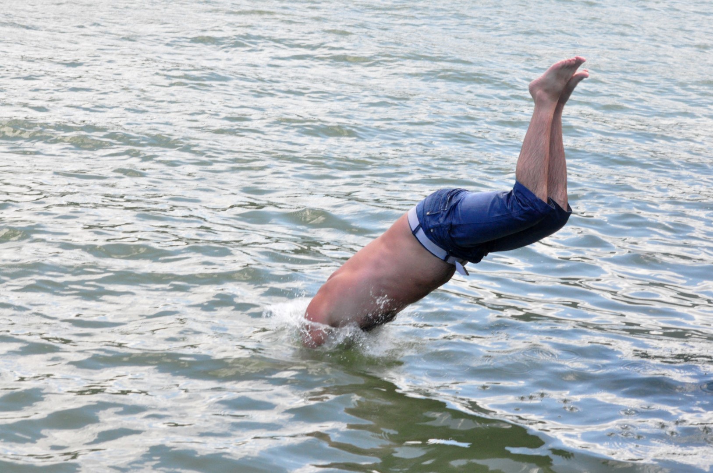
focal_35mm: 105
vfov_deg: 13.0
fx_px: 2077
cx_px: 356
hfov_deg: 19.5
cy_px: 236
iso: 1600
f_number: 8
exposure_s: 1/1000
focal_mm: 70
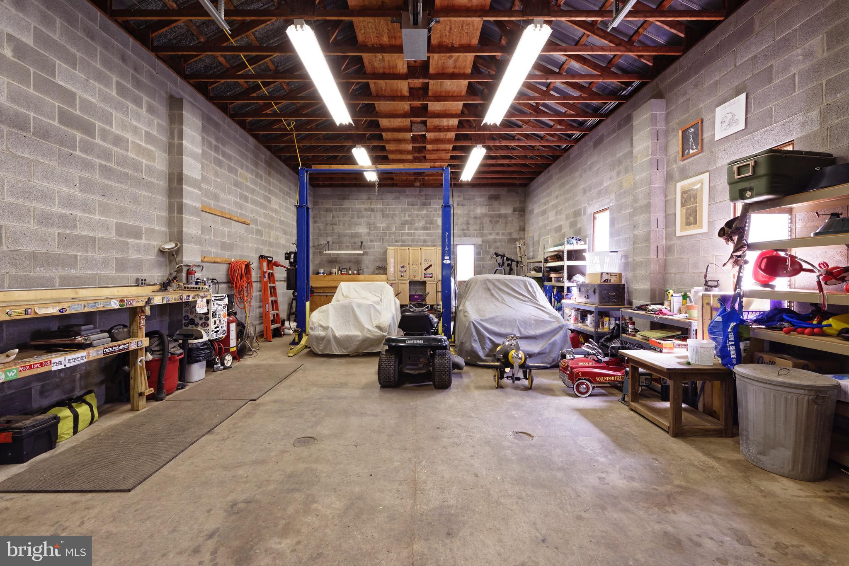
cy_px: 283
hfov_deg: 104.2
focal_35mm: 14
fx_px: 330
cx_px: 424
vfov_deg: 81.2
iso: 320
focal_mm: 14
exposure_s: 1/3
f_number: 13
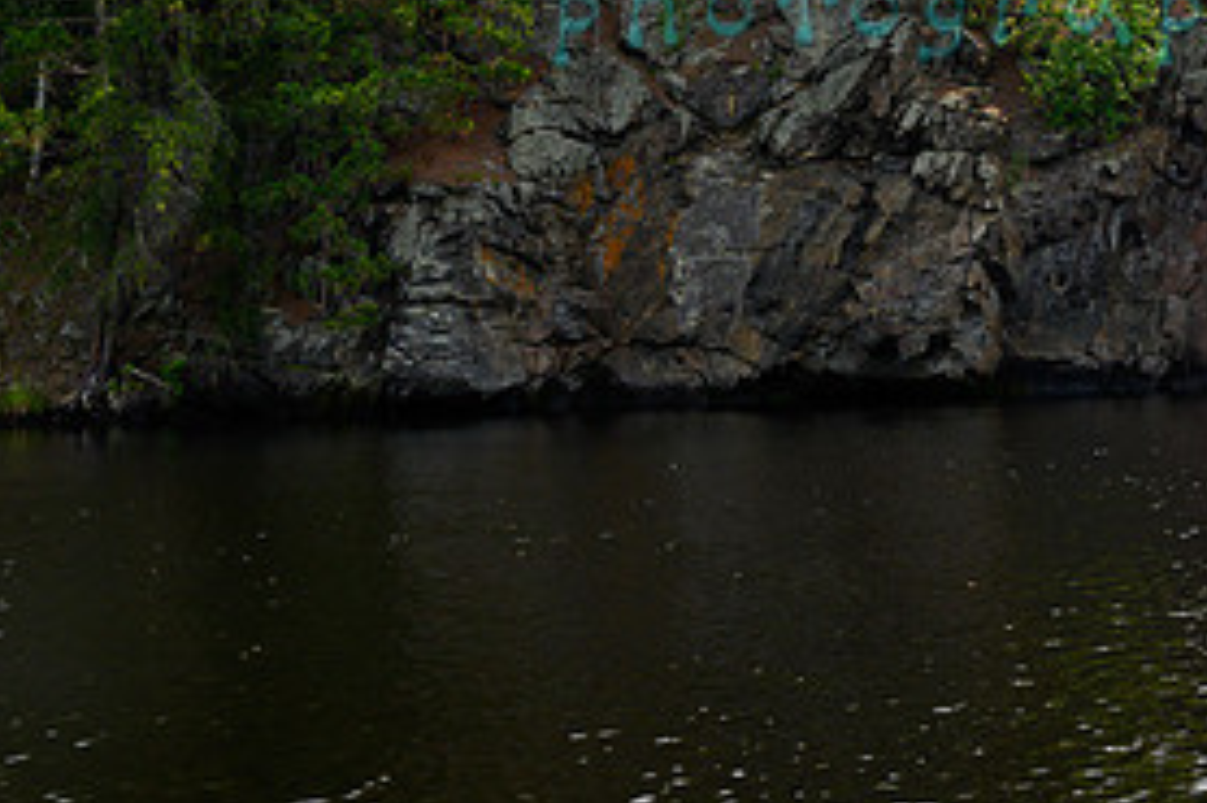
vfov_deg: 18.1
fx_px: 2446
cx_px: 907
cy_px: -17
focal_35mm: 73
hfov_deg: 27.3
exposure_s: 1/500
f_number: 10
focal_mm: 35
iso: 250
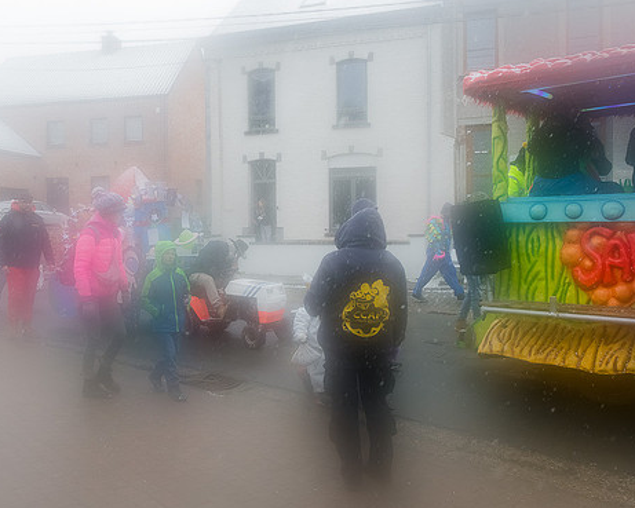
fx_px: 658
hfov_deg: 51.0
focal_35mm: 35
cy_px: 251
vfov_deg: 42.2
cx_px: 242
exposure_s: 1/200
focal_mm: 27
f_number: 5.6
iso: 1600
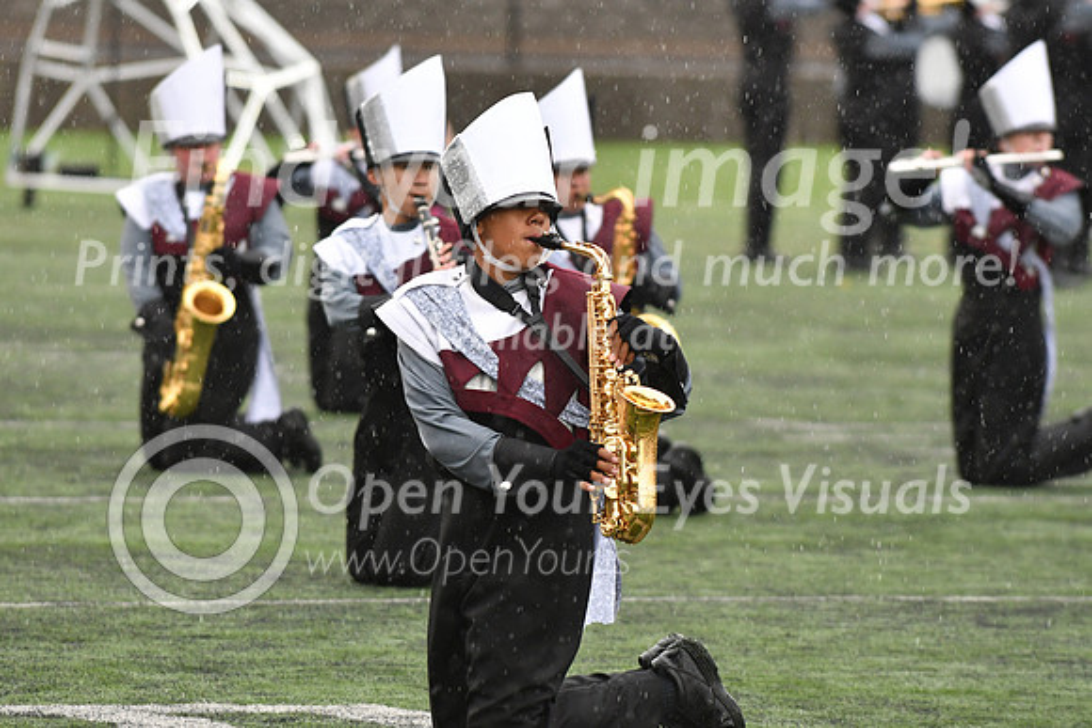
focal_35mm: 300
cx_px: 546
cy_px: 364
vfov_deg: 4.6
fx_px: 9102
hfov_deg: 6.9
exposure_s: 1/640
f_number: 4
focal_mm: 200
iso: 1000
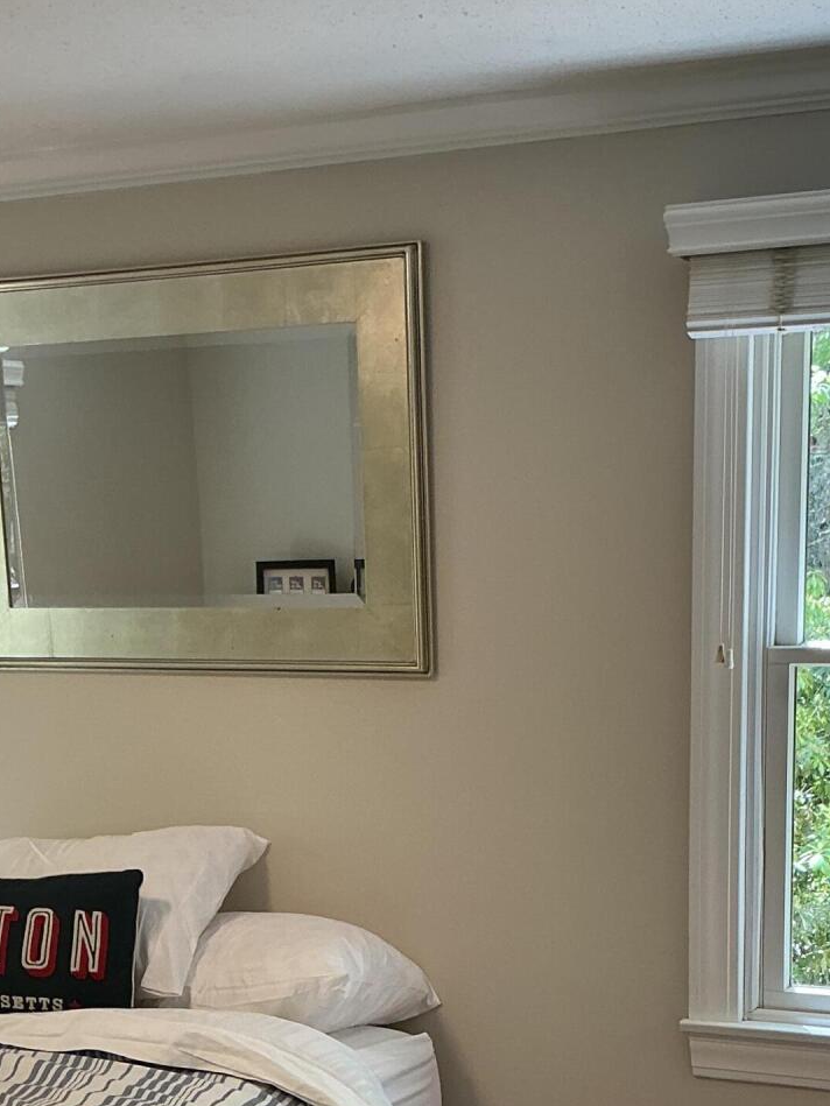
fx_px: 1886
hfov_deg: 24.8
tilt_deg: -11.7
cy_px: 921
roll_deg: +1.1
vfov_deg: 31.6
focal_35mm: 59
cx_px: 418
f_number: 1.8
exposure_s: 1/60
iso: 50
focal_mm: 3
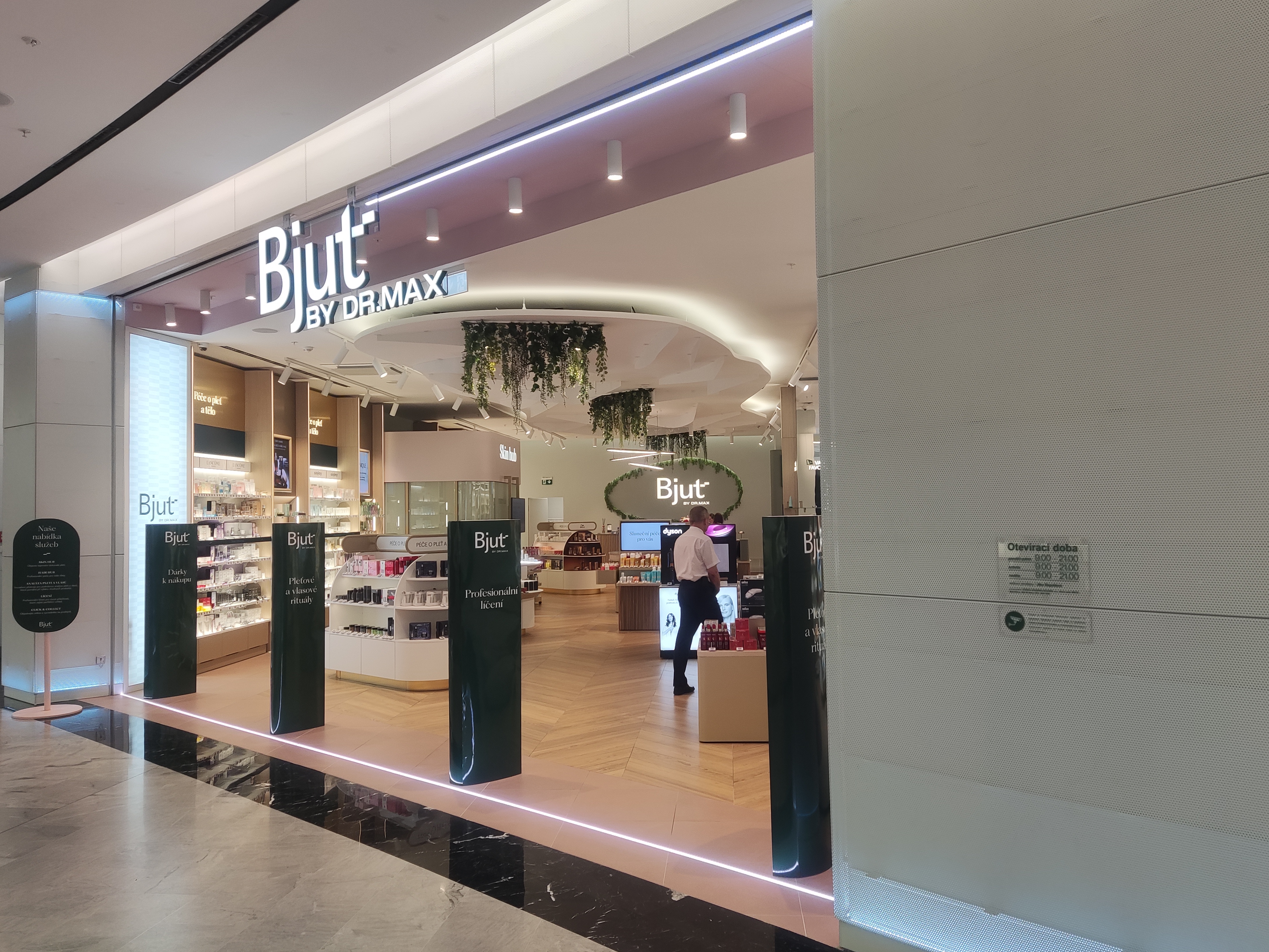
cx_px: 640
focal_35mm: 26
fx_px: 953
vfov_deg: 53.1
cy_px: 465
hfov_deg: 67.3
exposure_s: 1/100
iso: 61
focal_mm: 4.71
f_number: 1.79
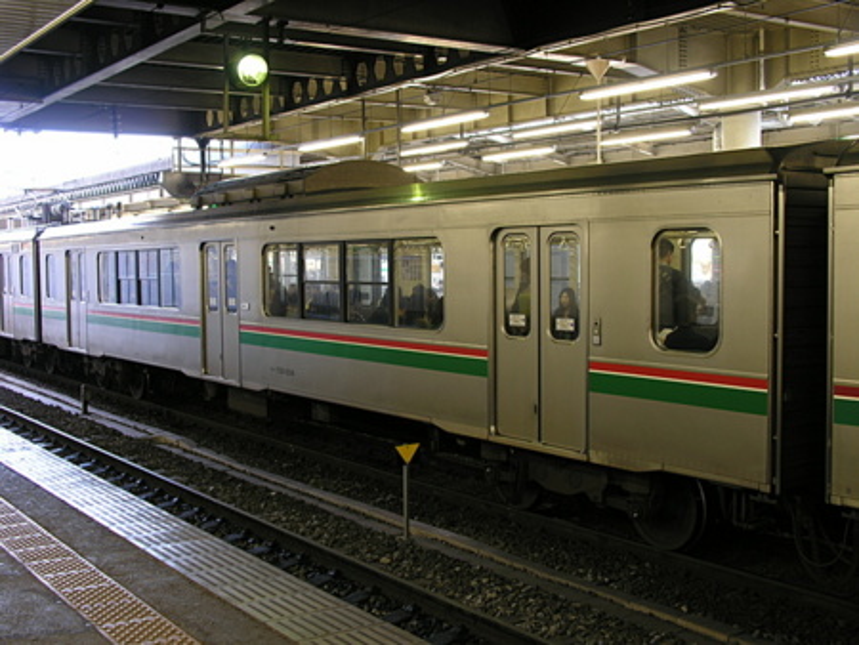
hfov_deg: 43.8
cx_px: 430
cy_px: 322
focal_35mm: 43
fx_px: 1068
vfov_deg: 33.6
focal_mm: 11
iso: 50
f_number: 2.9
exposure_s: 1/7.4
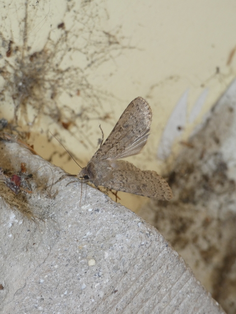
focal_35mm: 157
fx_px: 1427
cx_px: 118
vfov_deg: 12.6
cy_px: 157
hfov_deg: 9.5
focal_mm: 28.1
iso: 250
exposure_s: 1/60
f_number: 5.4
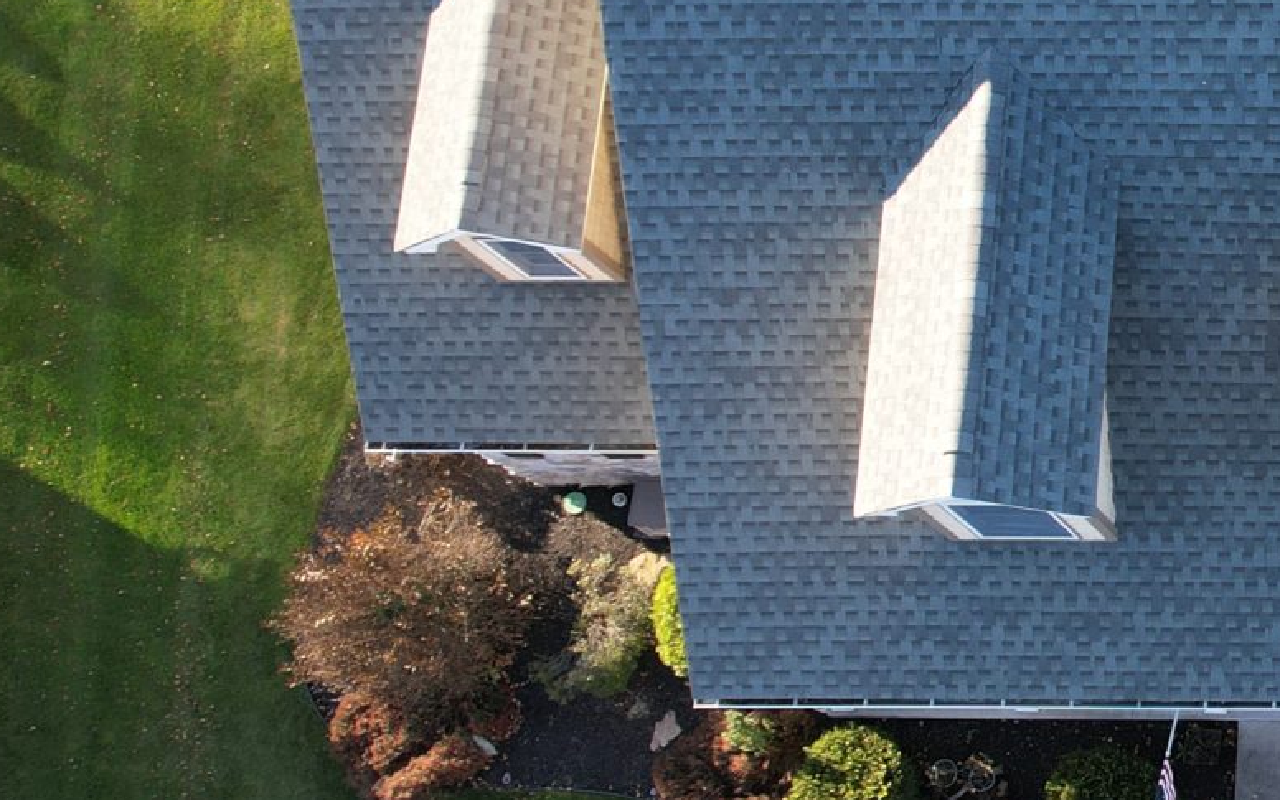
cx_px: 1722
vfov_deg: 17.5
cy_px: 225
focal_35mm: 74
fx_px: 2581
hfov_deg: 24.0
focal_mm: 8.38
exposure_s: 1/200
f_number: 2.8
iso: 100
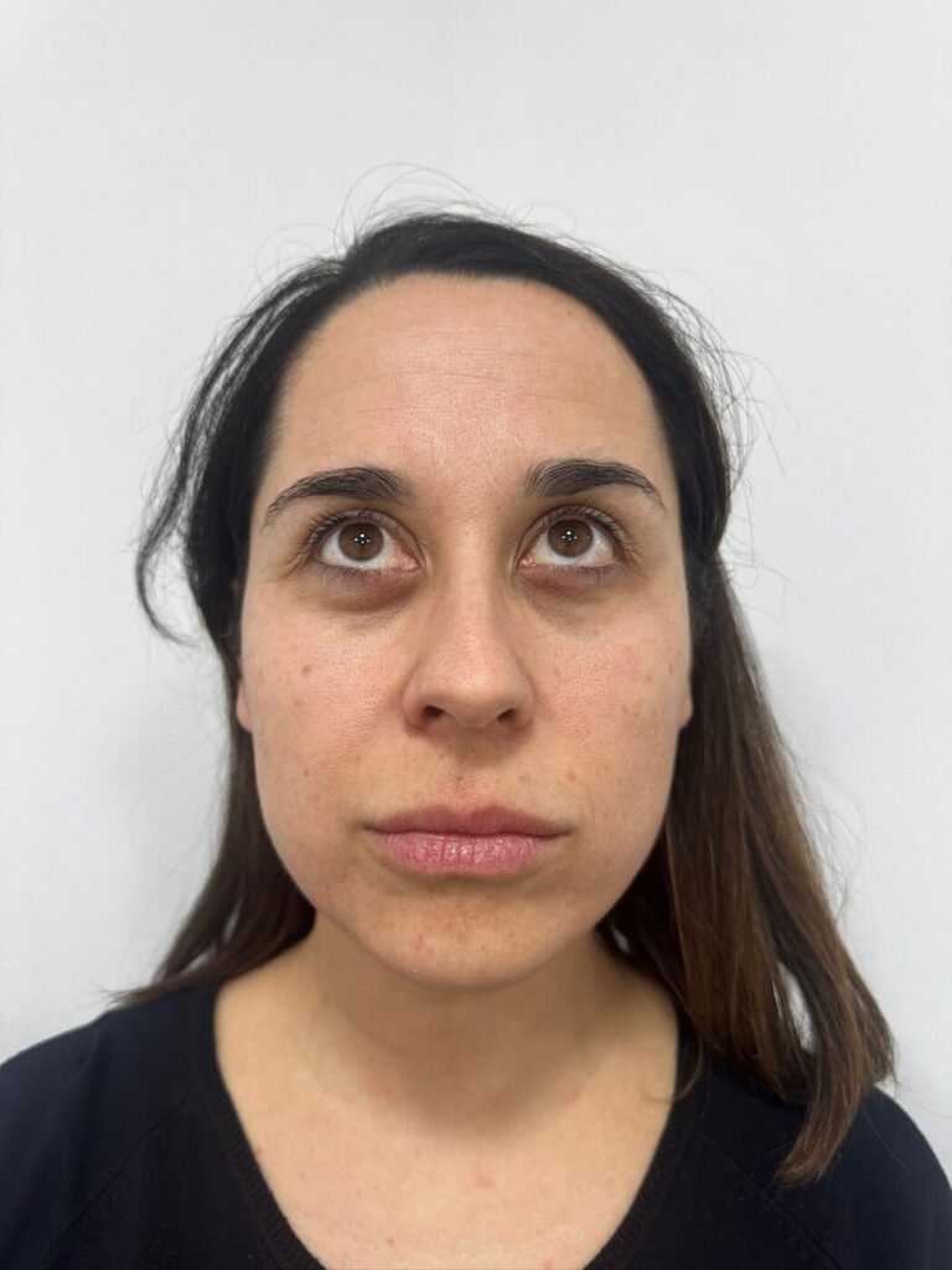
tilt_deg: -5.9
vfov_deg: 71.6
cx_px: 476
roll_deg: -1.0
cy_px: 635
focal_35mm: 24
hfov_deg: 56.8
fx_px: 880
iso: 160
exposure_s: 1/100
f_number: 1.78
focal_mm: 6.86
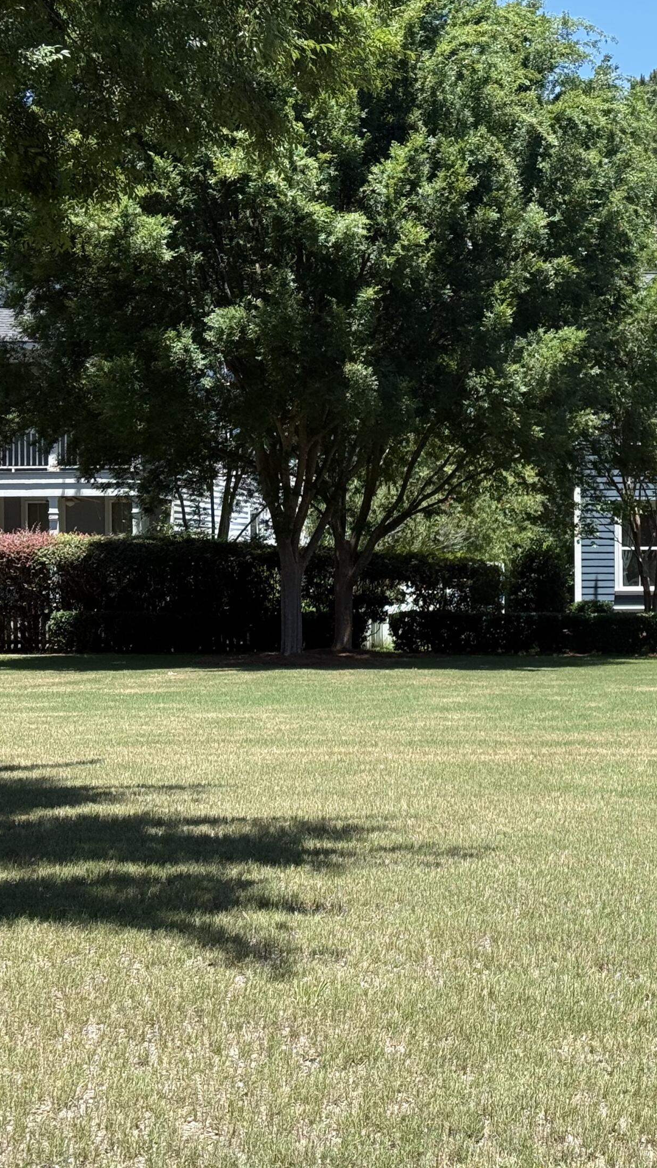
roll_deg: +0.8
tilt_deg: +0.4
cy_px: 566
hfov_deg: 16.2
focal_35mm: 72
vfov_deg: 29.3
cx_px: 750
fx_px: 2229
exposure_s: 1/1795
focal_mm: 6.76
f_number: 1.78
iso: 64
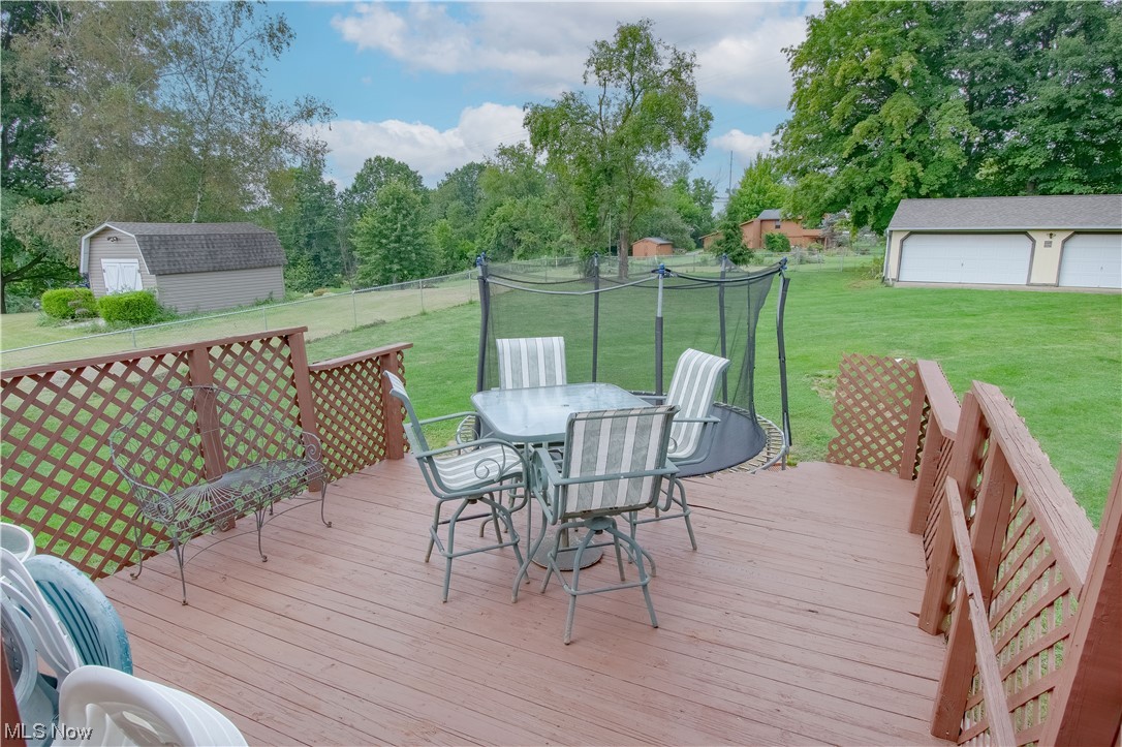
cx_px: 561
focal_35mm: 19
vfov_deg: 64.5
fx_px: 592
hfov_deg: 86.9
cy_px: 374
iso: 320
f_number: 14
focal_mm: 13
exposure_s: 1/13
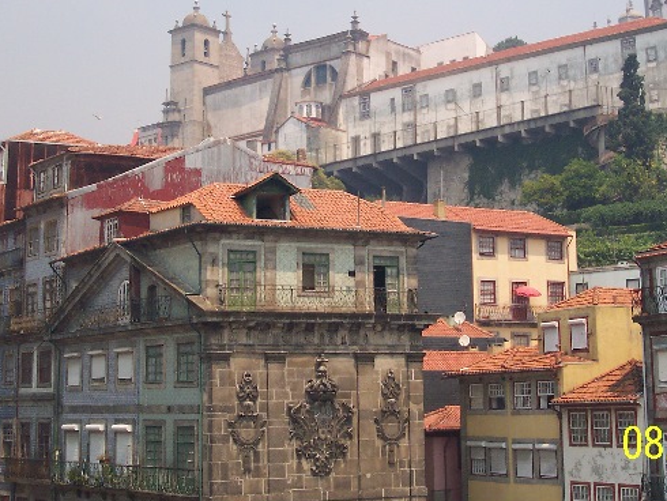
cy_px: 136
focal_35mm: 62
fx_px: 1195
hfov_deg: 31.2
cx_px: 343
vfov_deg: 23.5
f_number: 4.8
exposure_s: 1/700
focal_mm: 8
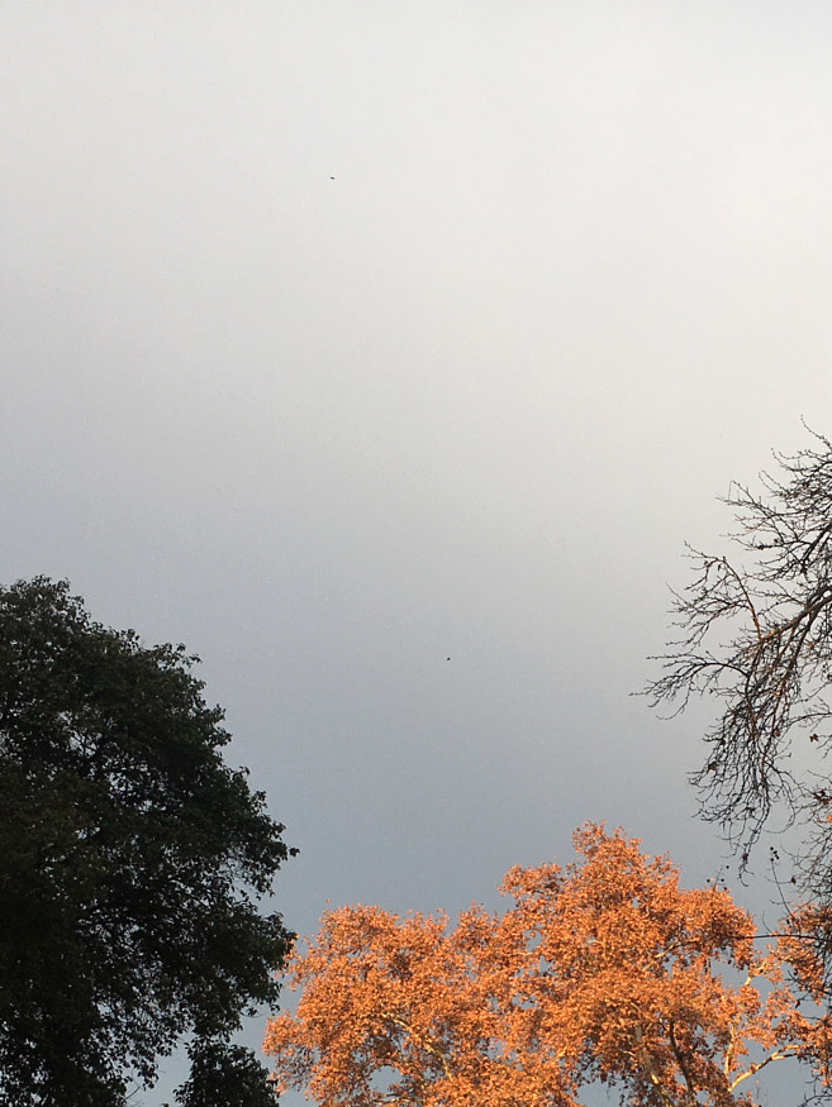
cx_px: 545
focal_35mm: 53
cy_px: 927
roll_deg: -3.0
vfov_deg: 34.7
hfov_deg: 27.4
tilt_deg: +29.9
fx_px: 1697
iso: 25
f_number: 2.2
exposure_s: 1/739
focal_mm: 4.15
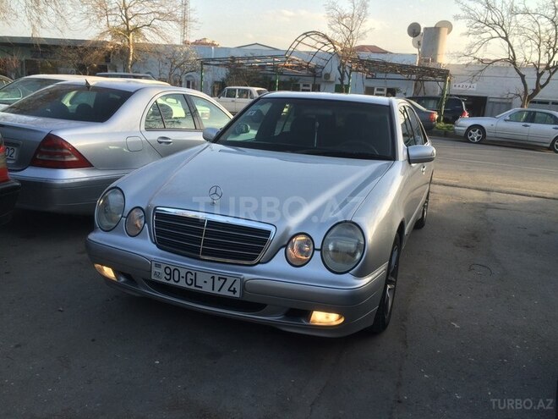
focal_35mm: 29
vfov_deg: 48.2
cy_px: 210
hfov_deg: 61.7
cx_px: 279
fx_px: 467
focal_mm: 4.15
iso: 32
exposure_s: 1/334
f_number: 2.2
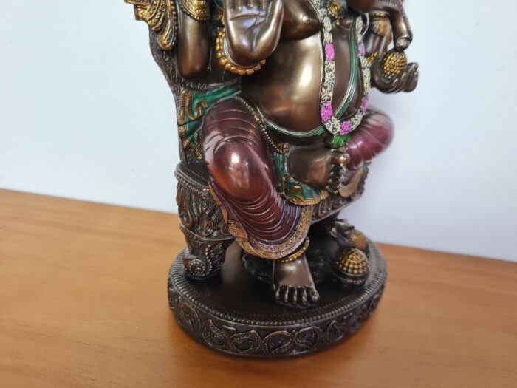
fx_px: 388
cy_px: 194
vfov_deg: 53.1
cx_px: 258
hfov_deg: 67.3
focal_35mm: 26
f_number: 1.8
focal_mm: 5.4
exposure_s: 1/60
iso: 160
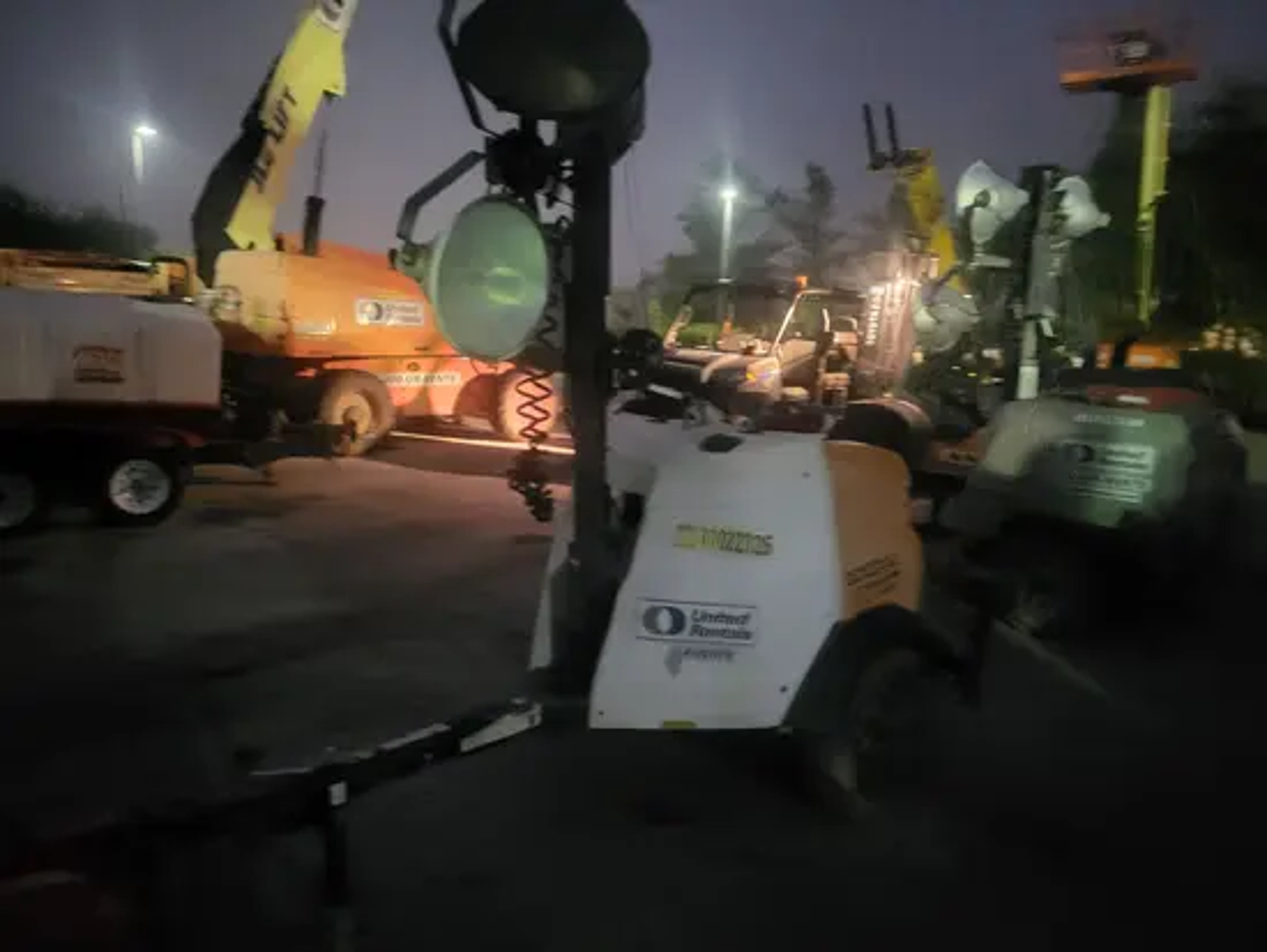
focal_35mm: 26
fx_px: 952
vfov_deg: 53.1
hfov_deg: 67.3
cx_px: 634
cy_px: 476
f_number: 1.8
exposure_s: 1/17
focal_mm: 5.4
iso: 1250
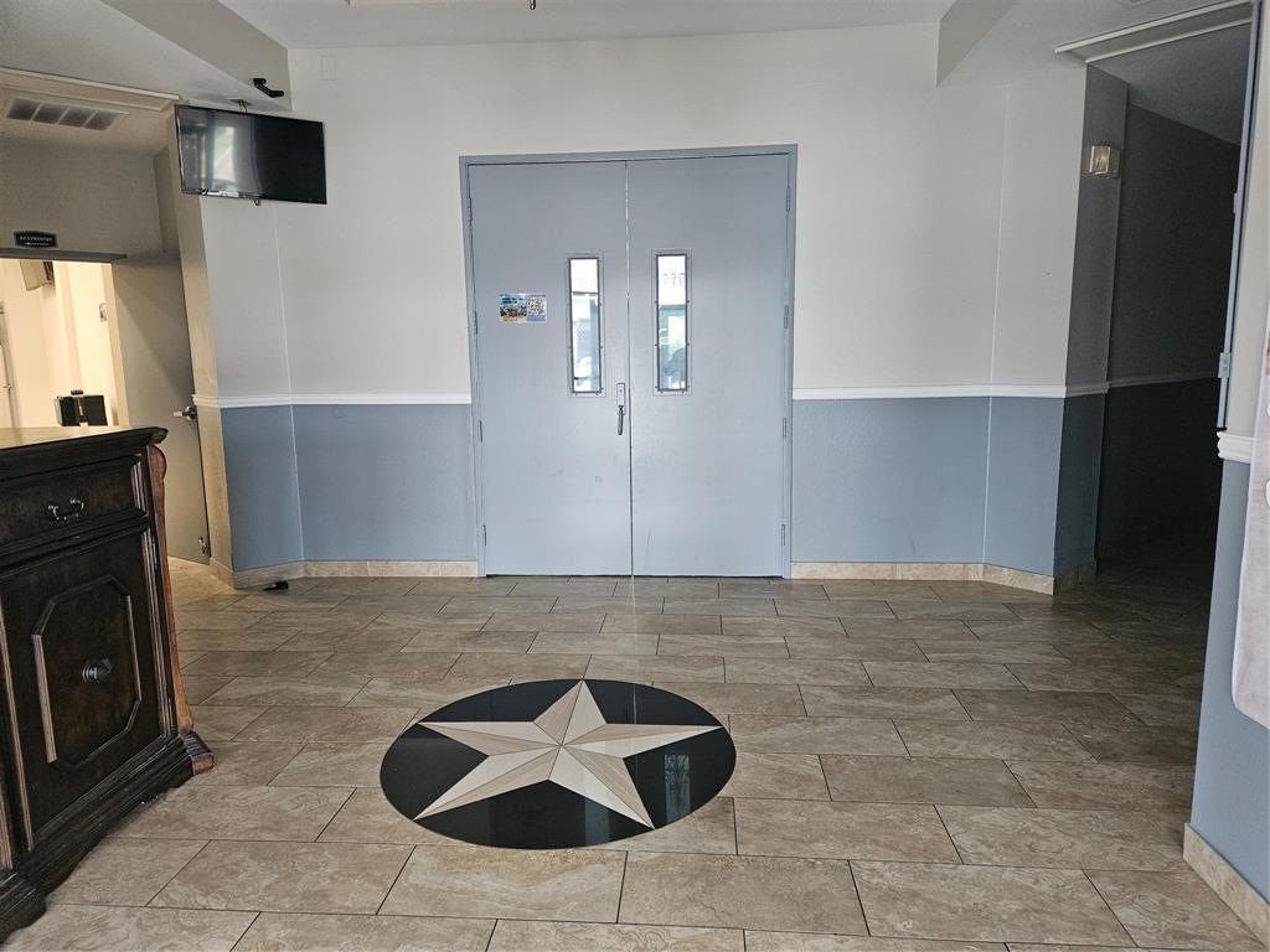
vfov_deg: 58.9
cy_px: 476
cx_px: 635
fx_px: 844
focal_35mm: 23
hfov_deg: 73.9
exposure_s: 1/120
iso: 800
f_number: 1.8
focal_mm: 5.4
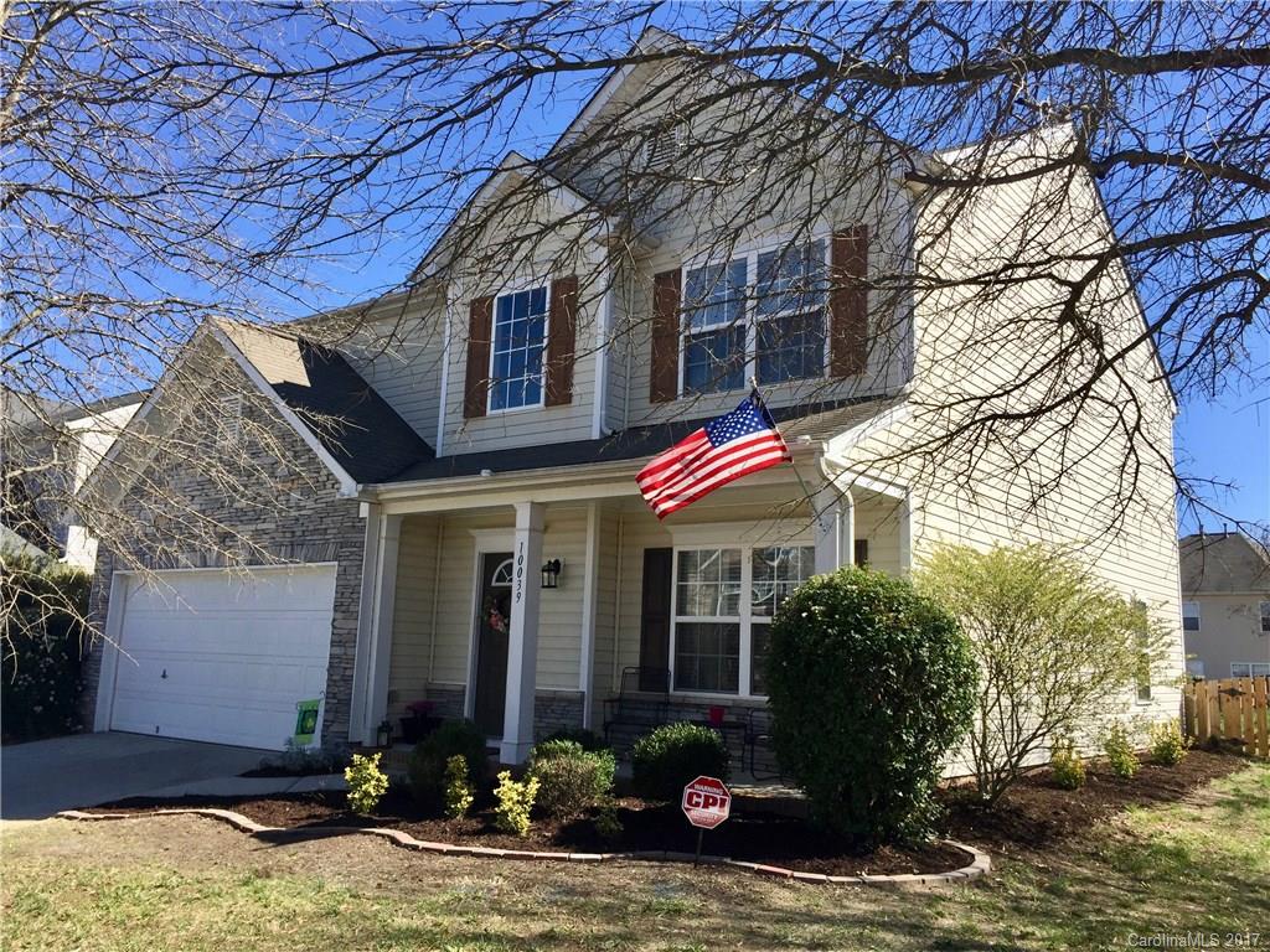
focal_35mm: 29
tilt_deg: +7.2
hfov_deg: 61.7
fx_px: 1064
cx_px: 635
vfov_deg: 48.2
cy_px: 476
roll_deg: -2.5
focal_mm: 4.15
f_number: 2.2
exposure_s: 1/1582
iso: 32
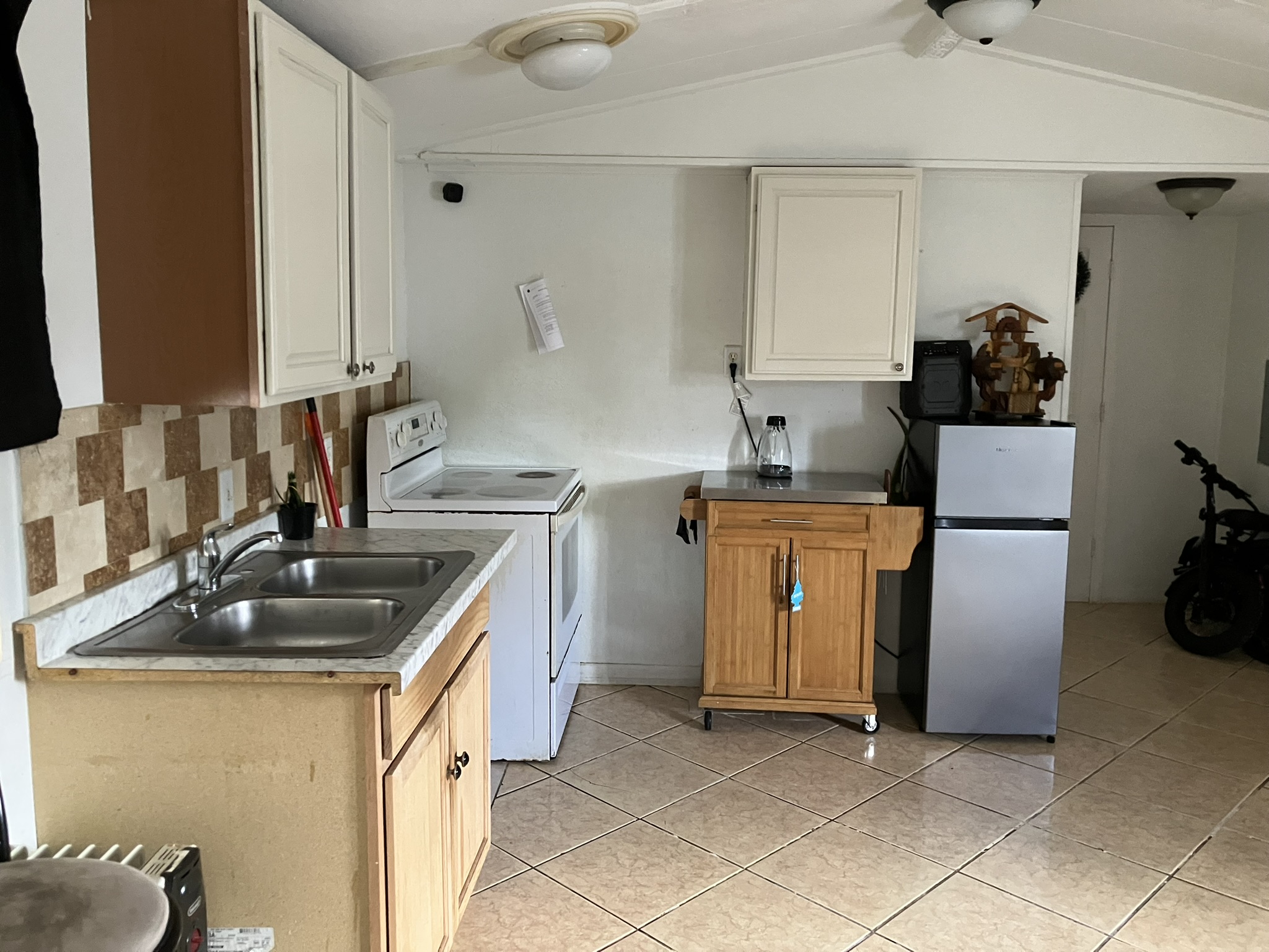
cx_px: 634
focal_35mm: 28
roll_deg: -1.0
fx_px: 1026
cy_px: 476
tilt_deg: -7.2
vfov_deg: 49.7
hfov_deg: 63.4
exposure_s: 1/40
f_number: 1.8
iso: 400
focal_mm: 3.99
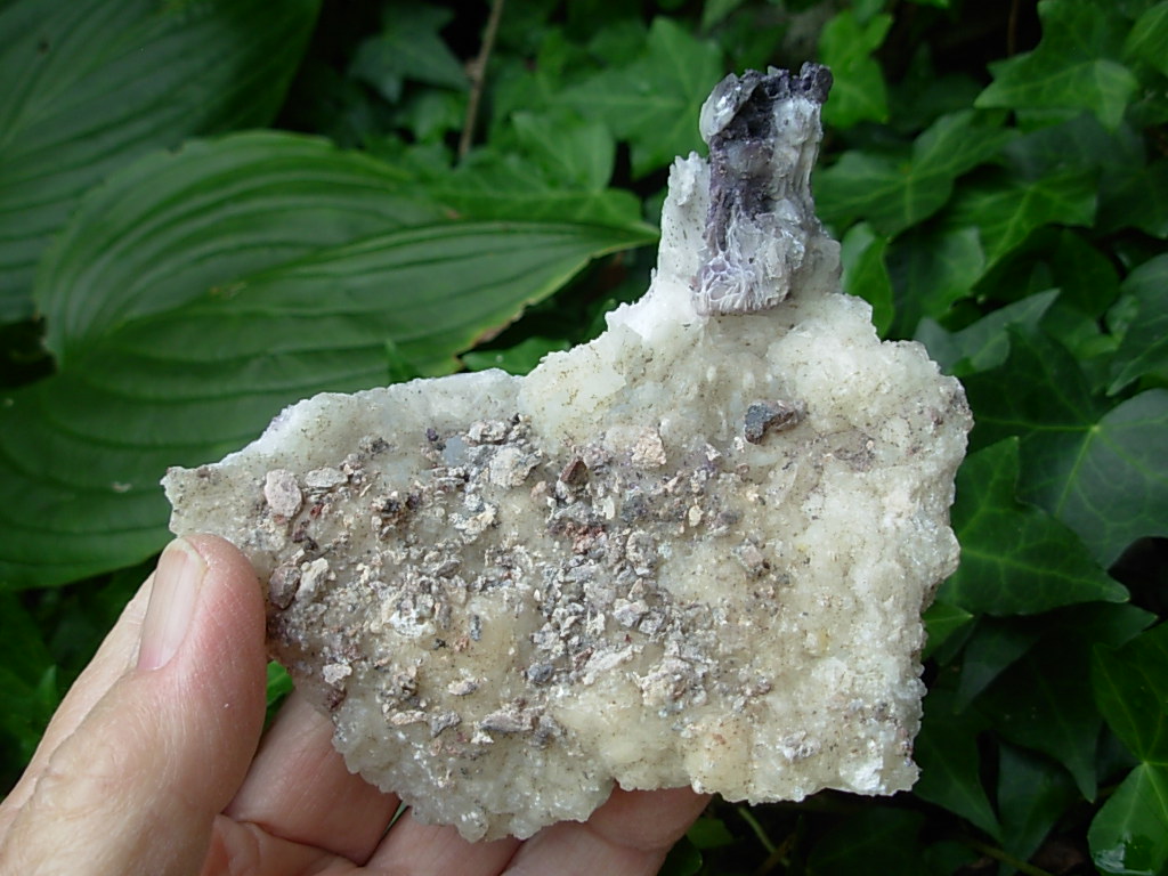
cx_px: 584
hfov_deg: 49.0
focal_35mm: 38
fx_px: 1282
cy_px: 438
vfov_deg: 37.7
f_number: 2.9
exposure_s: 1/242
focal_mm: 6.3
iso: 50
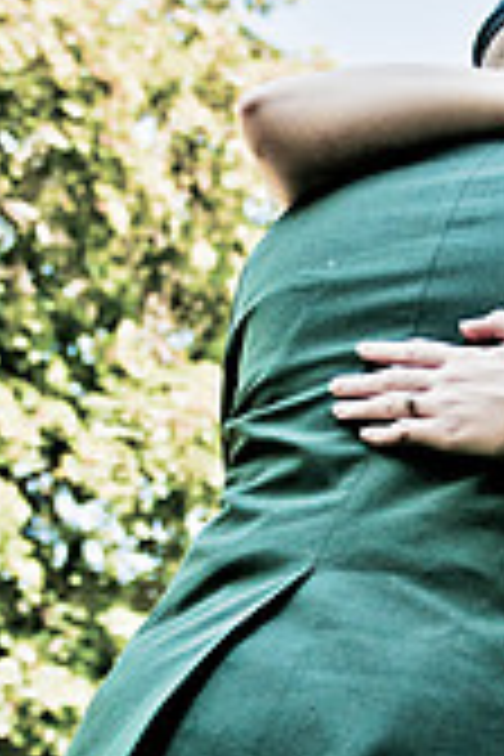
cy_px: 513
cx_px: 412
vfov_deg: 18.8
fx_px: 2275
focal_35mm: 108
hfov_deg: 12.6
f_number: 2.8
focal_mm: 27
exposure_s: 1/1000
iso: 200
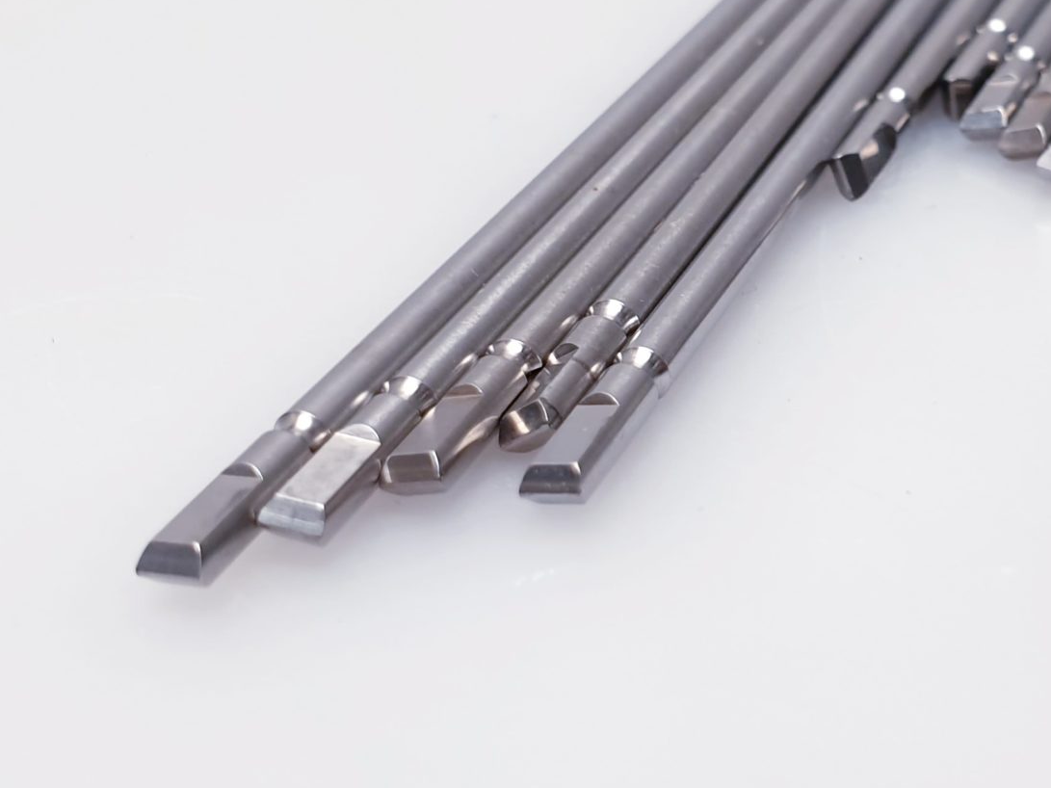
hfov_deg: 31.1
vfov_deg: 24.0
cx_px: 785
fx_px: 1852
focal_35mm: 61
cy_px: 344
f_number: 2.4
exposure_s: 1/100
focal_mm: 4.3
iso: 80
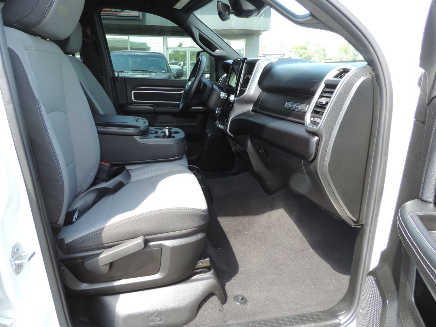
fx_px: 302
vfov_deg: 56.8
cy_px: 164
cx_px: 218
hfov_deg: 71.6
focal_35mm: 24
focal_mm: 4.3
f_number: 3
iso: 80
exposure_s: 1/60
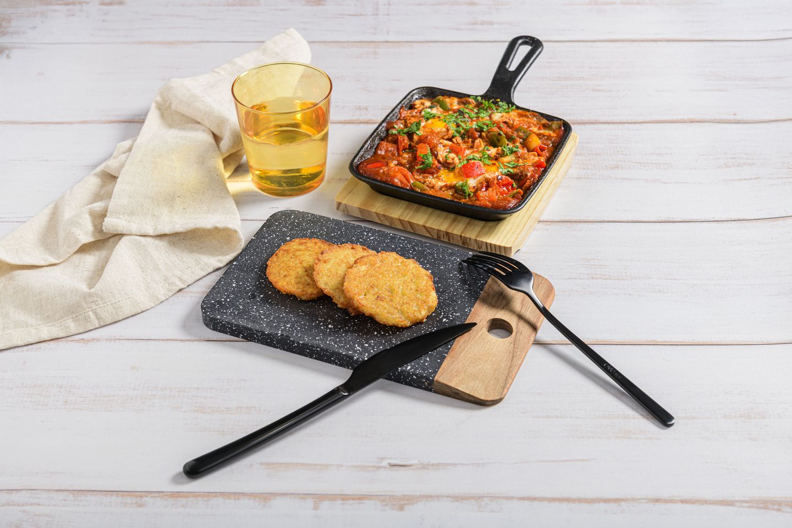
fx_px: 1276
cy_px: 264
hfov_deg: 34.5
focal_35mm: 58
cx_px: 396
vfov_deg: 23.4
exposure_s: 1/200
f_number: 8
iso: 200
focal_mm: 58
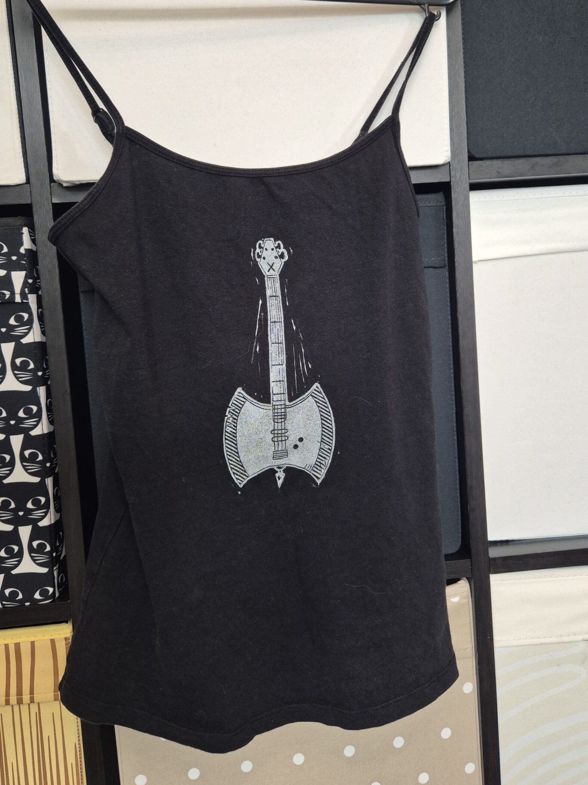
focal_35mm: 28
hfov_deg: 49.7
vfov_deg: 63.1
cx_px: 278
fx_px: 634
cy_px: 329
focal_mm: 5.4
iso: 500
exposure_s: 1/100
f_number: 1.8
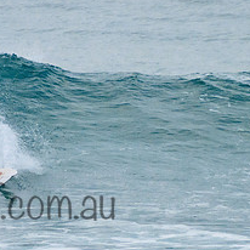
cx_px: 130
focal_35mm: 1345
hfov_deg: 1.3
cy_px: 123
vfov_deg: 1.3
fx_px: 10990
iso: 500
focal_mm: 400
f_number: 5.6
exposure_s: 1/1250
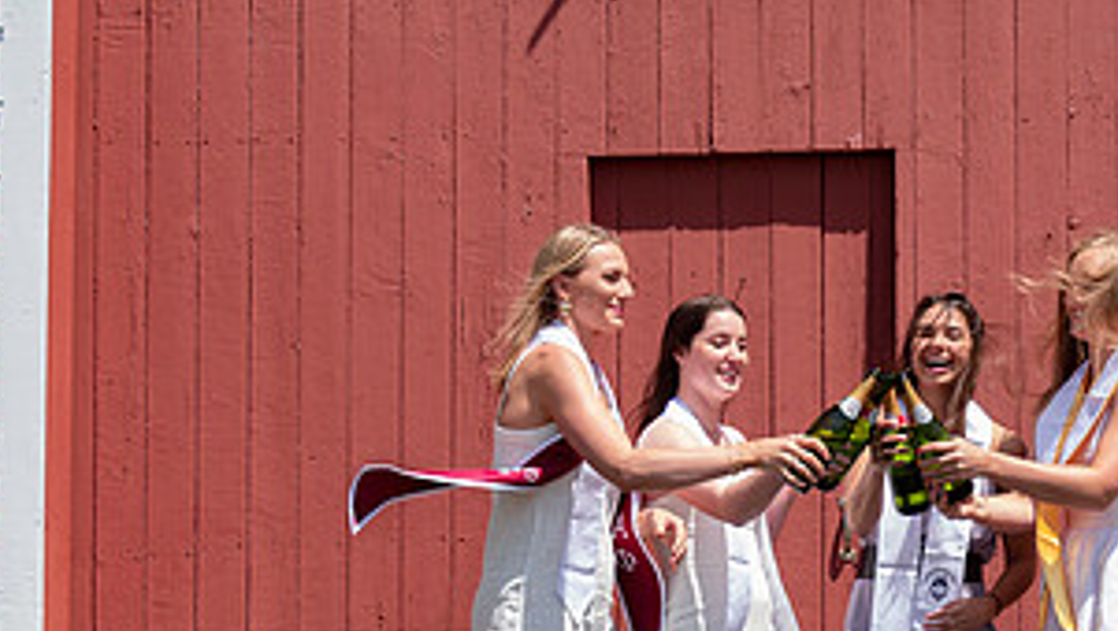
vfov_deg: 11.7
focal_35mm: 103
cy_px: 540
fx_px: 3056
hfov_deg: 20.5
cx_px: 903
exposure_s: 1/250
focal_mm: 34
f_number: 5.6
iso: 100
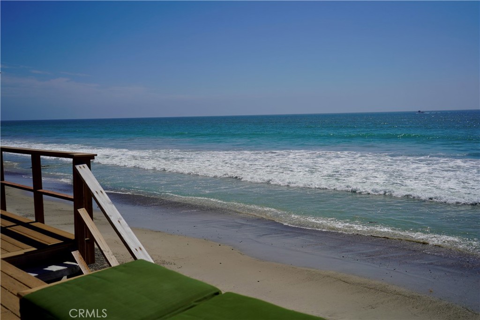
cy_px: 160
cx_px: 240
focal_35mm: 34
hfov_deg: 55.8
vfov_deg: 38.9
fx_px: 453
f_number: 5
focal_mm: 34
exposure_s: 1/2000
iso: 100
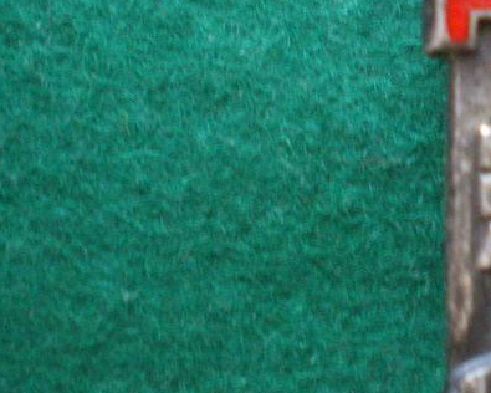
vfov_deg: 16.2
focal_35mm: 94
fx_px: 1366
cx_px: 610
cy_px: 52
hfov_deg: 19.1
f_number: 3.1
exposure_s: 1/15
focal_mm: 6.3
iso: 400
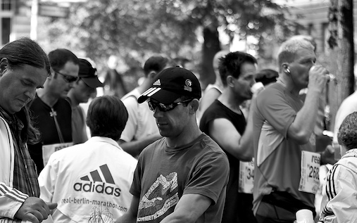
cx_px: 199
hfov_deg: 14.8
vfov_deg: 9.3
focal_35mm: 141
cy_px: 187
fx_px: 1372
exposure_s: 1/640
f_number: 3.5
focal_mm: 78
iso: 200
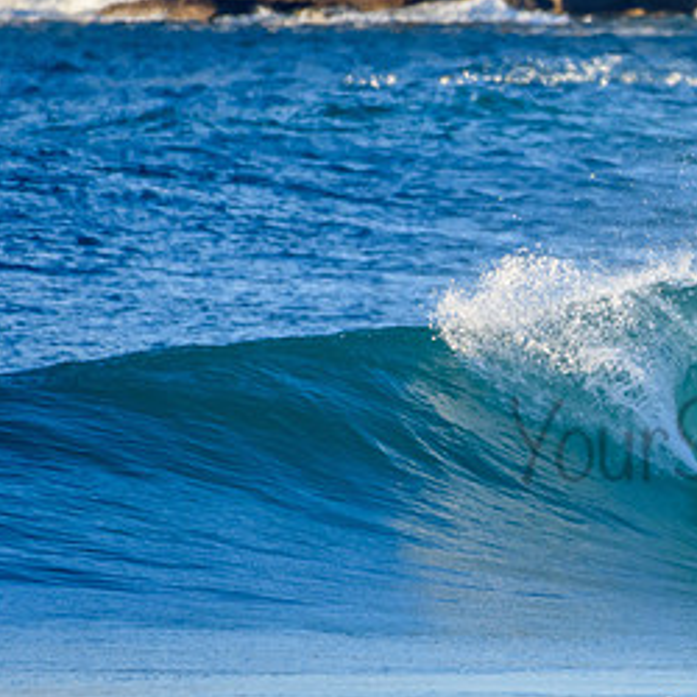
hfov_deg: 1.2
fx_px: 33692
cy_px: 417
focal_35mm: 1479
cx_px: 797
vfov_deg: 1.2
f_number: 5.6
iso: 900
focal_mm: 500
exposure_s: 1/1600
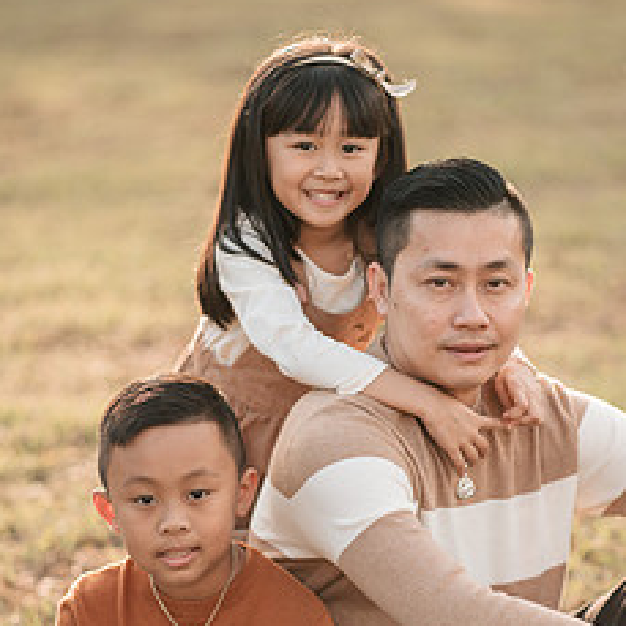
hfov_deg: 12.3
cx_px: 361
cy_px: 402
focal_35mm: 142
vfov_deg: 12.3
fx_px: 2905
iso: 100
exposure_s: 1/640
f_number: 2
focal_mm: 85
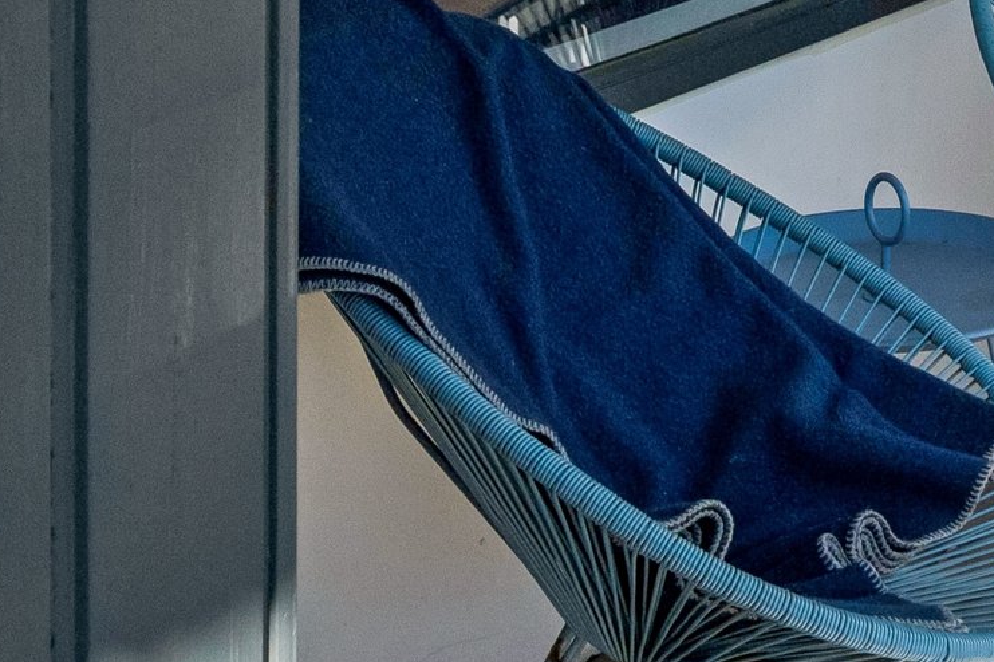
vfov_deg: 13.4
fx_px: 2512
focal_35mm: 91
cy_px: -557
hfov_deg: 21.1
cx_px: 1133
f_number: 6.3
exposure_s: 1/2500
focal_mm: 22.5
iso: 400
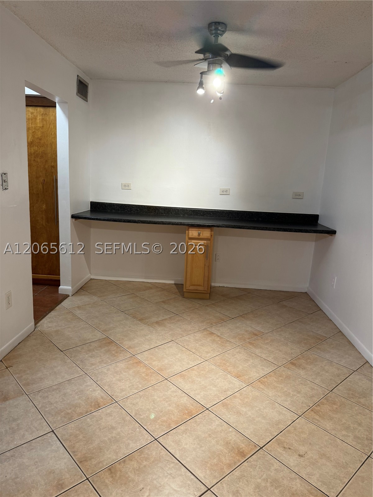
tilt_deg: -11.9
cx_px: 186
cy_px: 248
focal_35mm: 24
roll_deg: -3.7
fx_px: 345
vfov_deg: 71.6
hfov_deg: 56.8
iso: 125
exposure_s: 1/60
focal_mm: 6.76
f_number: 1.78
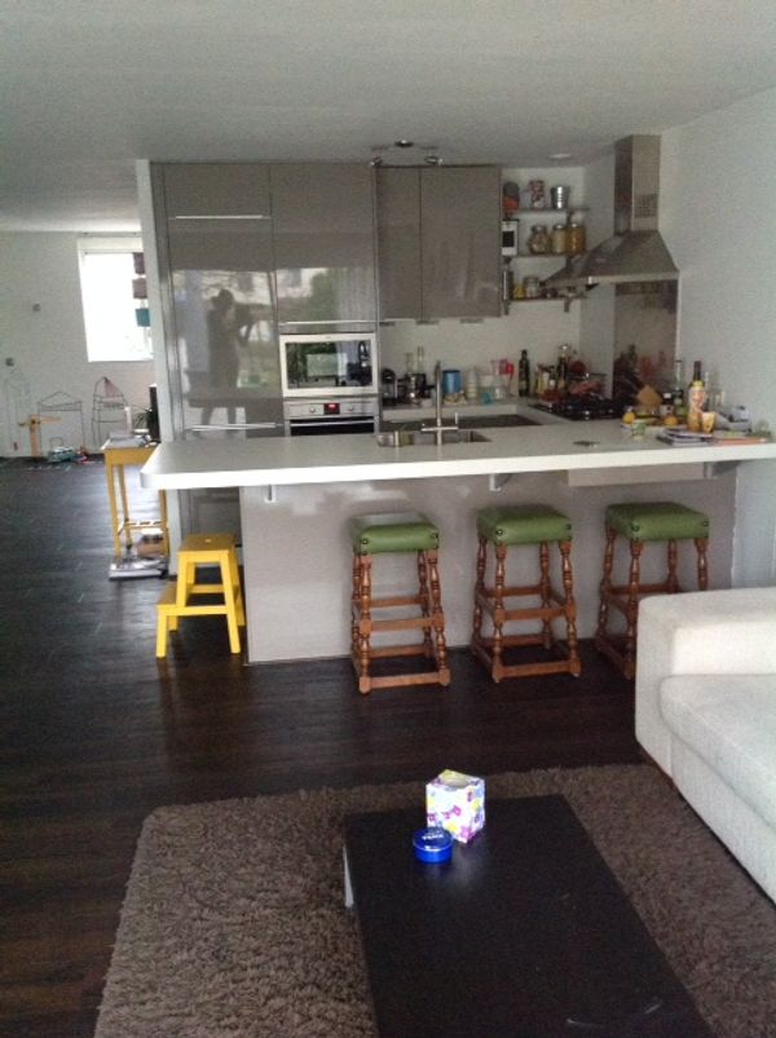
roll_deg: +2.2
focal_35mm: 35
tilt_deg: -12.1
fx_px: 1049
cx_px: 388
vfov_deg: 52.7
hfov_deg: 40.6
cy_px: 519
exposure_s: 1/15
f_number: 2.4
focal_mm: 4.28
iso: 640
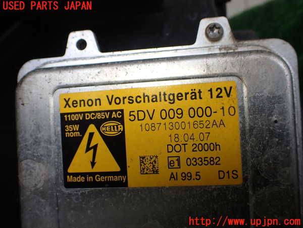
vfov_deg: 46.8
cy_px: 114
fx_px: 263
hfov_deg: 60.0
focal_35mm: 30
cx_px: 152
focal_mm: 5.4
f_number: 3.2
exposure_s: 1/125
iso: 100
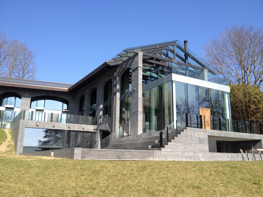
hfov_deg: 52.6
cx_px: 132
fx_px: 266
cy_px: 98
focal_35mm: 35
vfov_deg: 40.7
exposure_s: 1/1004
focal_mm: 4.28
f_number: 2.4
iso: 64
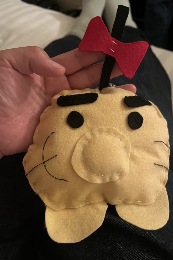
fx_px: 202
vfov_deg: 65.5
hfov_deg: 46.4
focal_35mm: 28
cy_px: 127
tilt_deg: -50.4
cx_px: 87
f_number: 1.6
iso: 500
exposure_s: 1/25
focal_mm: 5.1
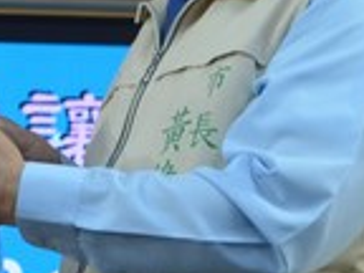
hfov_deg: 11.6
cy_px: 73
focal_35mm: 166
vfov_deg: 8.9
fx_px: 1746
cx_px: -96
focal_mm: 26
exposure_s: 1/60
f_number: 4.2
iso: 450
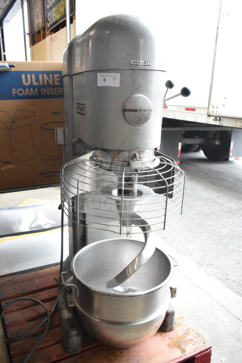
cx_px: 121
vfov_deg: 61.9
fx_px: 302
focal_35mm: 30
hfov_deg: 43.6
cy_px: 182
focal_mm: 20
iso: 1600
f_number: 4.5
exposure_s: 1/80
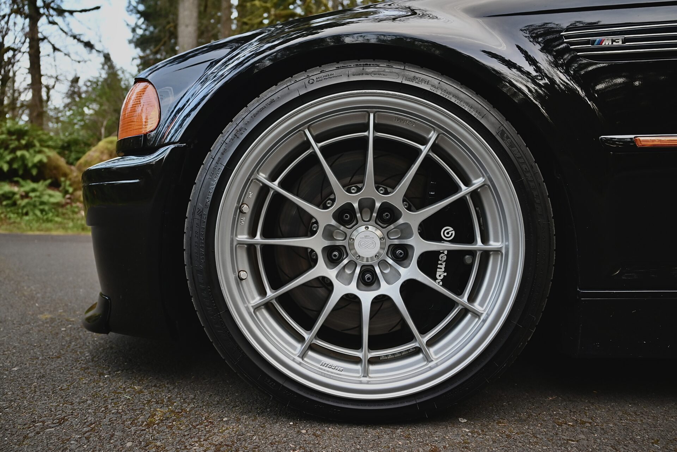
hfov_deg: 73.7
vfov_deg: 53.2
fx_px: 452
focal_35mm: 24
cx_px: 338
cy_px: 226
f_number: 4
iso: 640
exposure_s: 1/125
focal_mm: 24
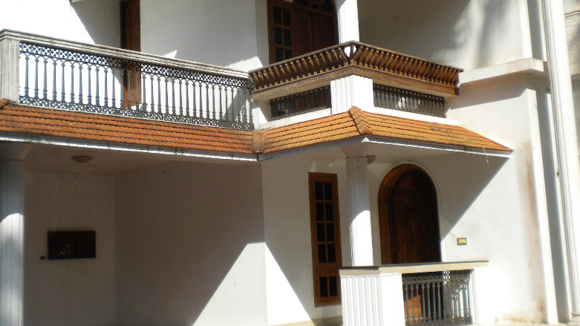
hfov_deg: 41.3
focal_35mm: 50
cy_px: 142
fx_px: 769
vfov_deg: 23.9
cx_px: 278
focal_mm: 6.3
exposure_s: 1/794
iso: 113
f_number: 4.6
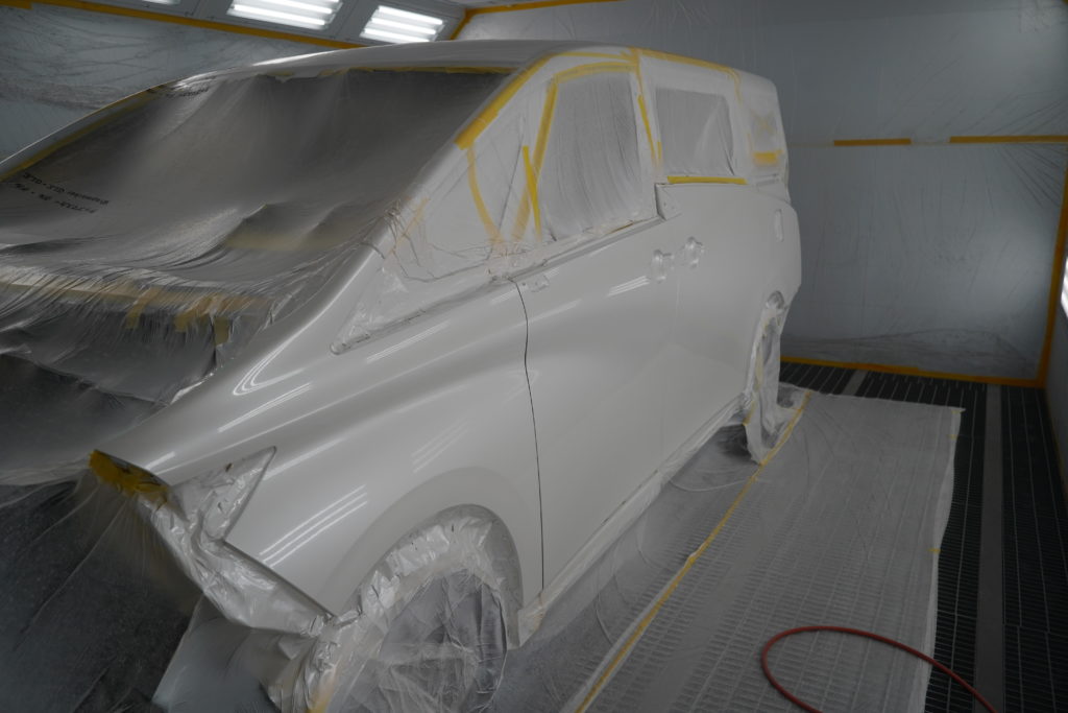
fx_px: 860
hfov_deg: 63.7
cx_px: 534
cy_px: 356
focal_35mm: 29
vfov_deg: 45.0
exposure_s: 1/160
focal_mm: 29
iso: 400
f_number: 4
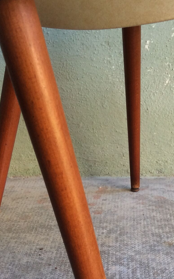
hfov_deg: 18.2
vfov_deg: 28.9
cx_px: 138
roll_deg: +1.1
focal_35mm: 71
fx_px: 538
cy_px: 176
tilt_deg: -17.5
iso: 40
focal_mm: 3.3
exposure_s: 1/25
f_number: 2.4
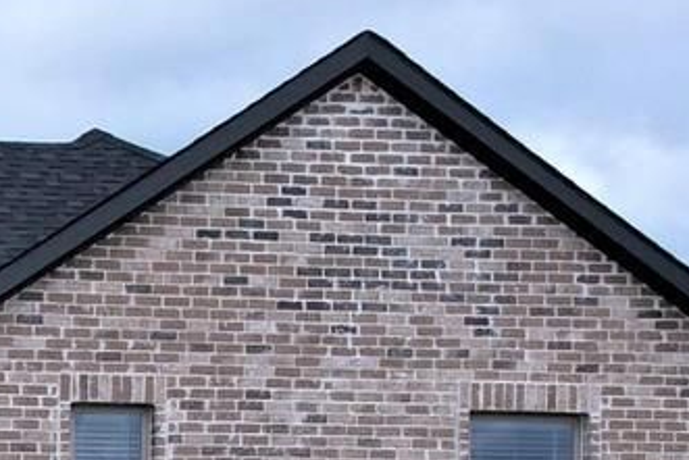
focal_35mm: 68
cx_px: -90
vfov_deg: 17.9
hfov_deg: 26.9
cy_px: 693
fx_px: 1302
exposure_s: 1/2500
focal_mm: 8.38
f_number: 2.8
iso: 100
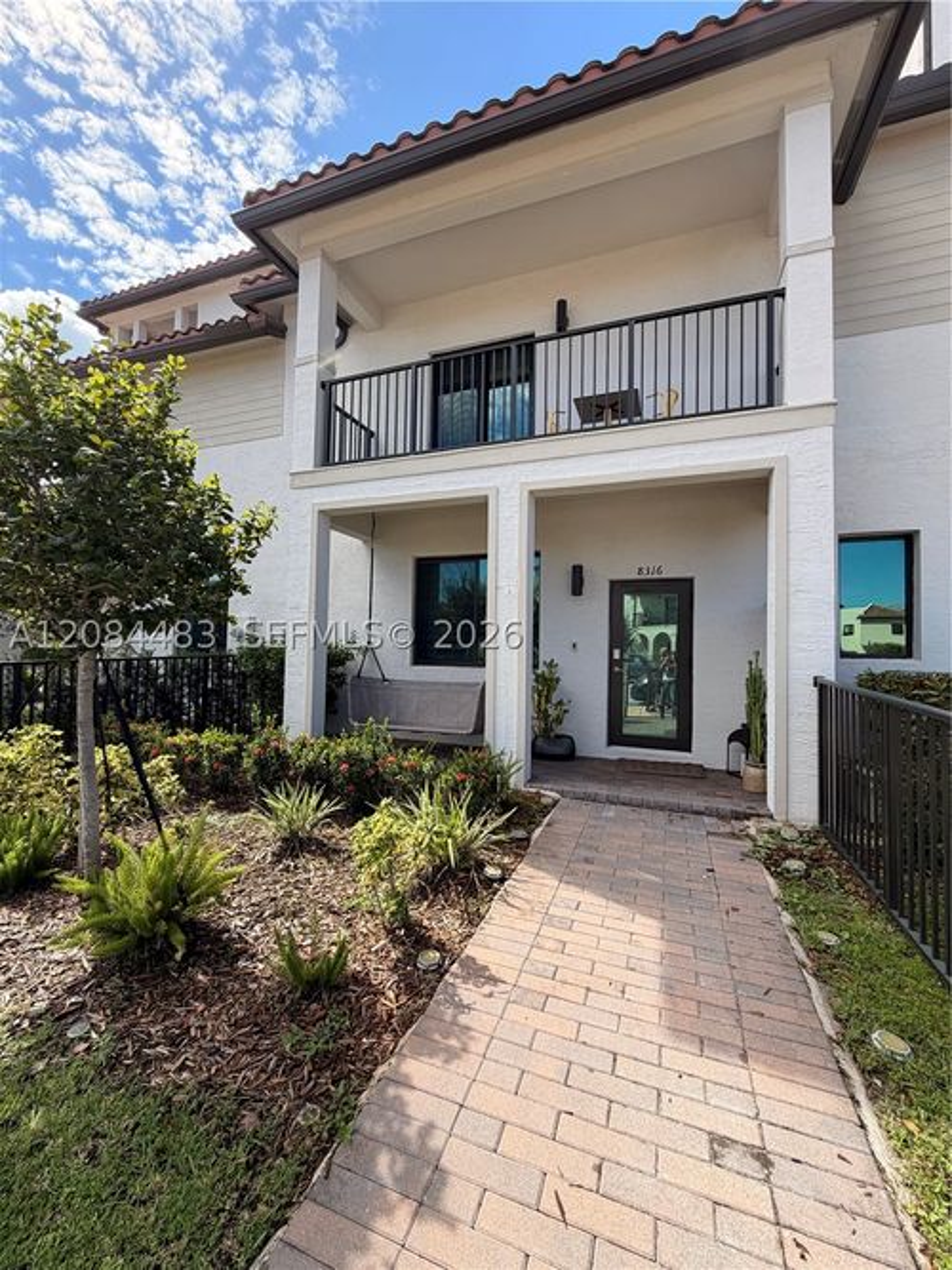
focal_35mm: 14
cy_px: 635
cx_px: 476
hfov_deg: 85.7
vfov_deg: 102.1
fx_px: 514
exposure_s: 1/672
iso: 40
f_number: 2.2
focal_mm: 2.22
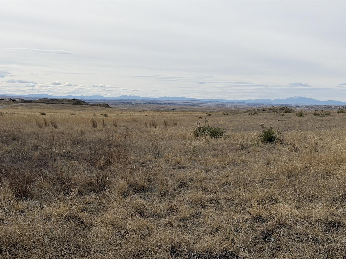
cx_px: 173
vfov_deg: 30.3
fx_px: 480
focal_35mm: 48
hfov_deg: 39.7
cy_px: 130
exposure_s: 1/8772
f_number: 1.78
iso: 64
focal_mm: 6.76
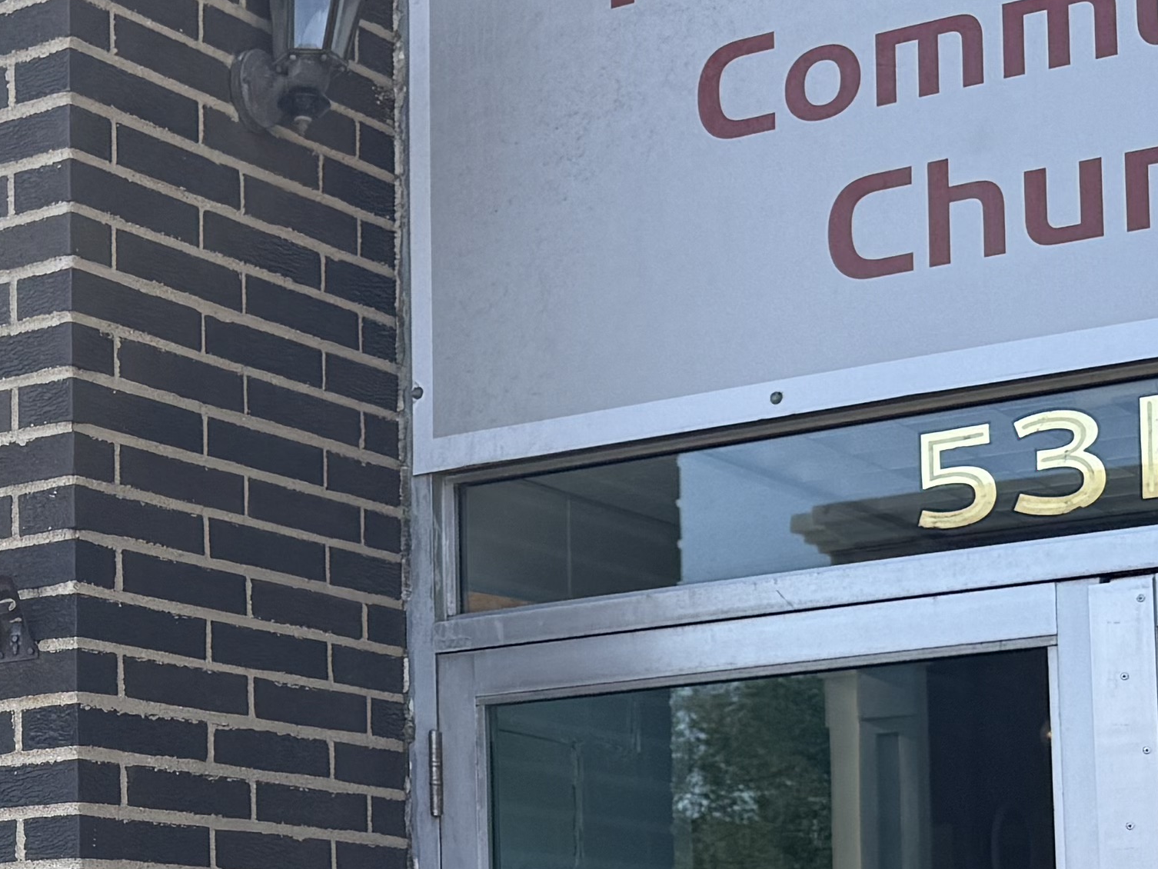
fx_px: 3045
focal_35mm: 91
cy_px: 870
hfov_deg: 20.3
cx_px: -209
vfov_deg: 15.9
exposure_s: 1/1410
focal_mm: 6.76
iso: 100
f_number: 1.78
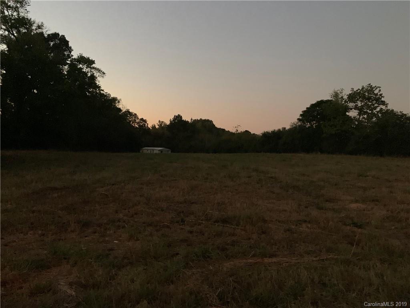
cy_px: 154
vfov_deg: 53.1
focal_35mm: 26
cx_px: 205
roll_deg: +0.7
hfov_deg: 67.3
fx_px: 308
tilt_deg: -0.9
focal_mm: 4.25
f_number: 1.8
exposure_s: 1/26
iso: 800
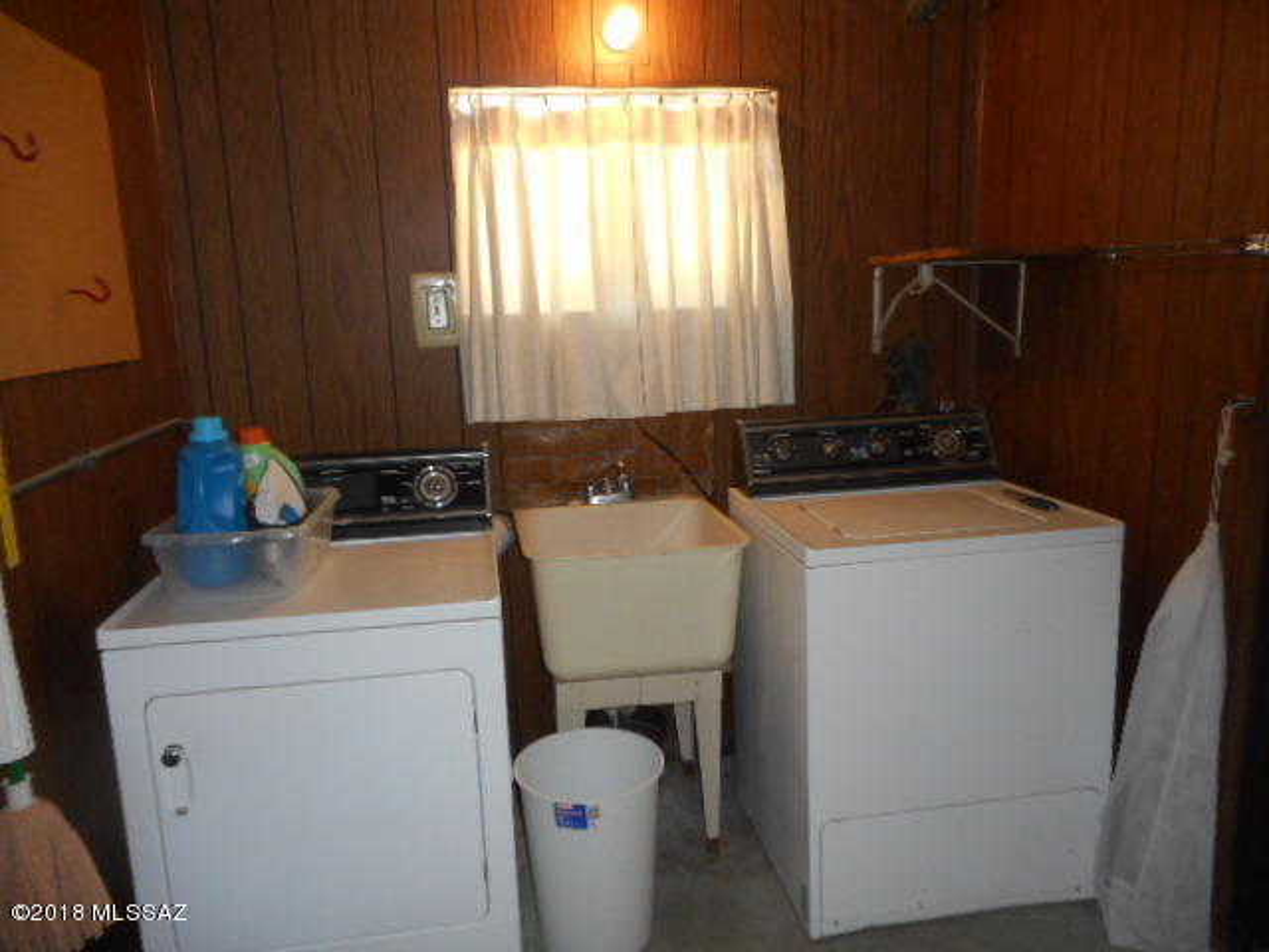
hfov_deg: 69.4
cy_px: 476
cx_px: 634
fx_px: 916
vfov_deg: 54.9
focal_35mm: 25
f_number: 3.7
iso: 220
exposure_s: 1/25
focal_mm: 4.5
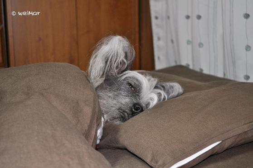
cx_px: 126
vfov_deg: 22.6
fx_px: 421
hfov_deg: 33.4
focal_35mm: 60
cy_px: 84
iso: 800
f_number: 5.3
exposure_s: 1/60
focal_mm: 40
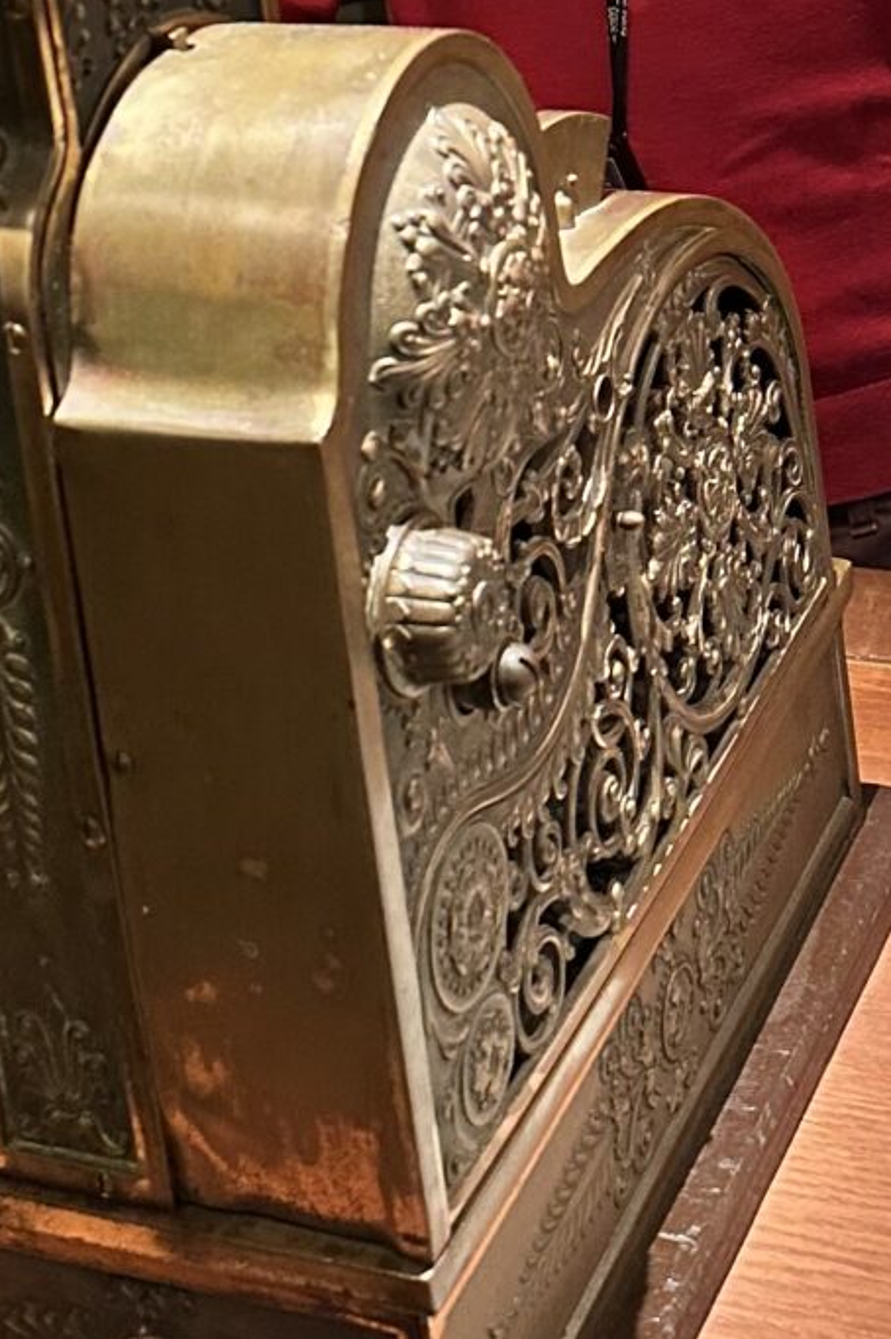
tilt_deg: -12.0
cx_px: 455
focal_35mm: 75
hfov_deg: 18.2
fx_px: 2787
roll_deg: +7.1
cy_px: -163
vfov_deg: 25.0
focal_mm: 6.86
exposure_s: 1/50
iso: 400
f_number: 1.78
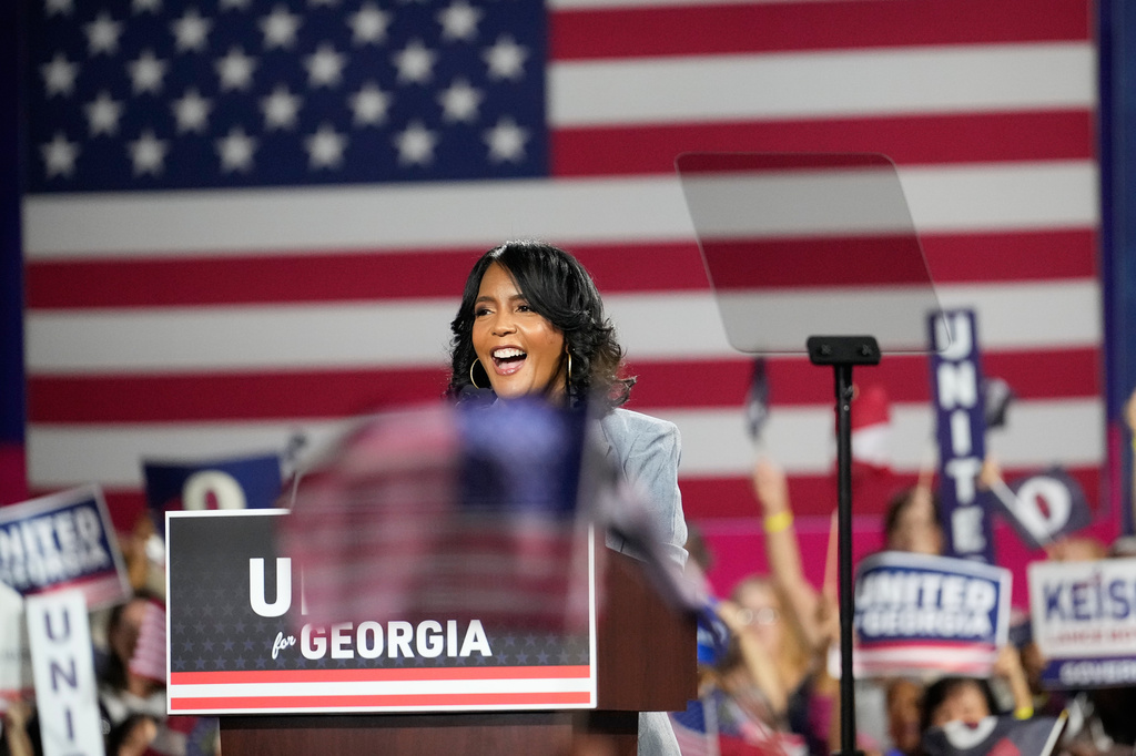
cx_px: 568
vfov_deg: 4.7
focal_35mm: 295
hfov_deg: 7.0
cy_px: 378
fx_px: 9305
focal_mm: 197
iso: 4000
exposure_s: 1/640
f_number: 2.8
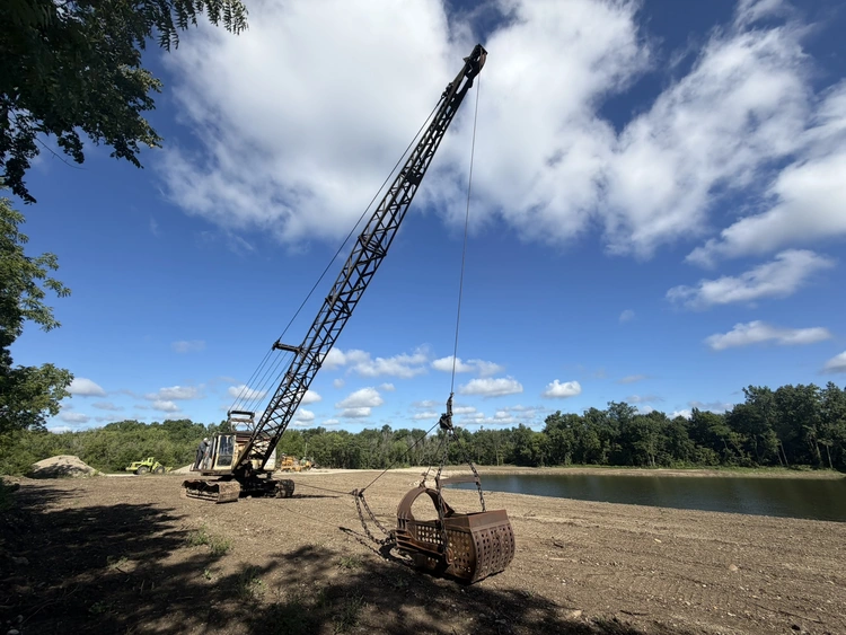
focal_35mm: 14
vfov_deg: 85.7
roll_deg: +1.6
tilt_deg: +21.2
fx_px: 342
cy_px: 318
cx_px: 423
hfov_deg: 102.0
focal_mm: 2.22
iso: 20
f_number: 2.2
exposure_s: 1/1001
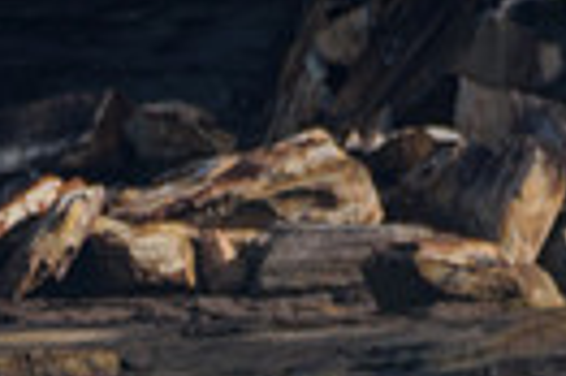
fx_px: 52195
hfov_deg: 0.6
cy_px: 763
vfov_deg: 0.4
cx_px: 346
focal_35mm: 3324
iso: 250
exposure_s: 1/2000
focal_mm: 500
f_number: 5.6
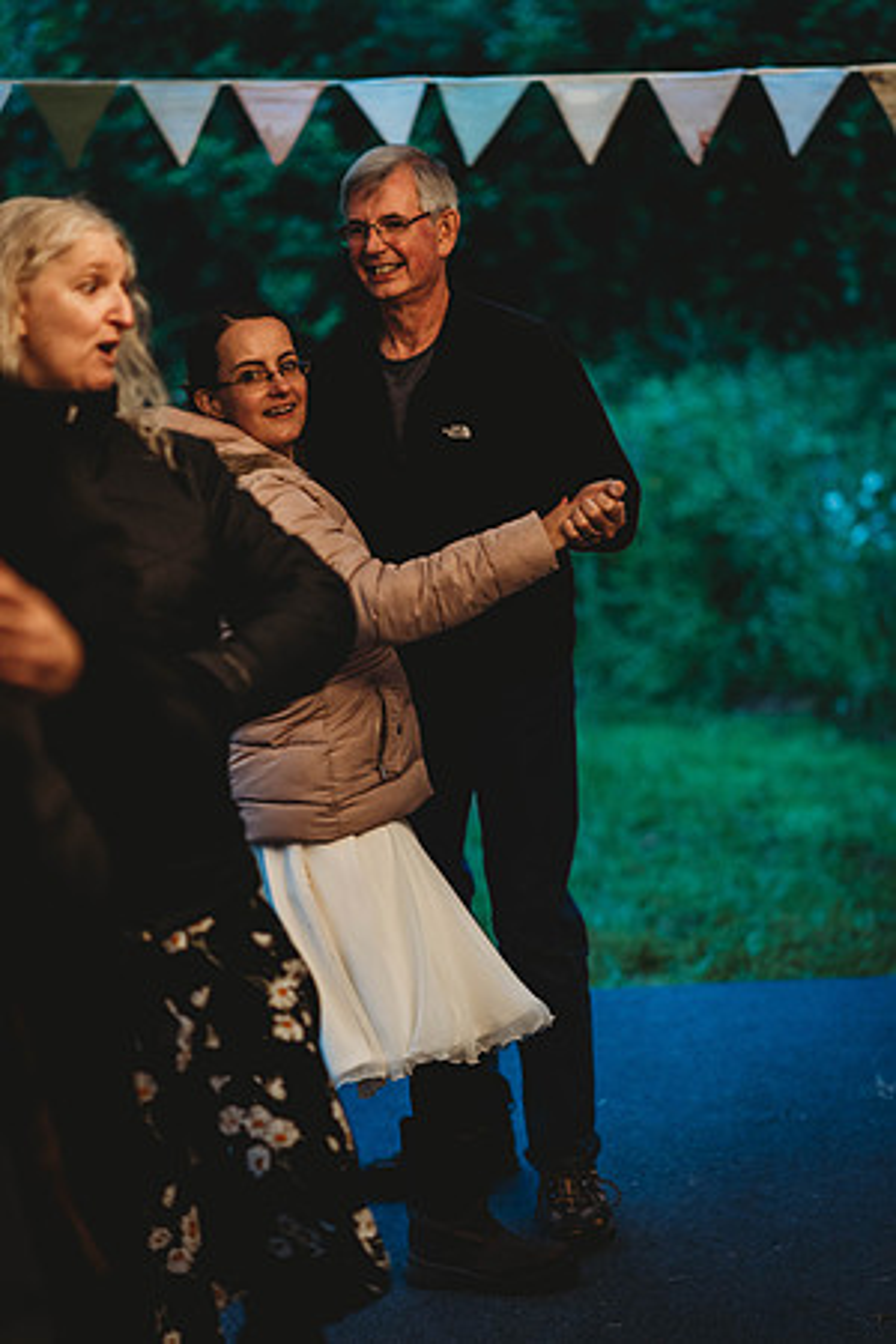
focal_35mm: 85
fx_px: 3173
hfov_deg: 16.1
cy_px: 672
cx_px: 448
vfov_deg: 23.9
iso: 1600
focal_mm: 85
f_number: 2
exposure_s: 1/160
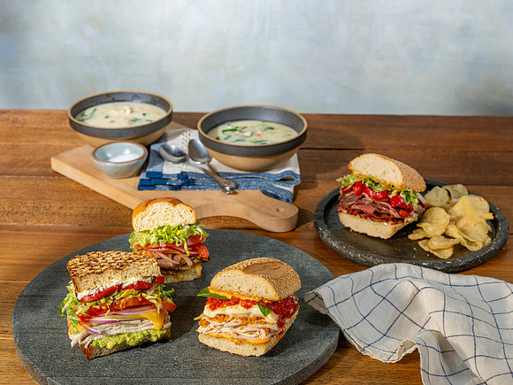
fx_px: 934
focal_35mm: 63
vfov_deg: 23.3
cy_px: 192
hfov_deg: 30.7
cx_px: 256
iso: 250
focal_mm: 80
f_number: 11
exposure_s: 1/50
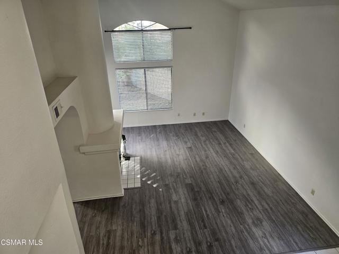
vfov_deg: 58.9
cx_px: 170
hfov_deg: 73.9
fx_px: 225
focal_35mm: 23
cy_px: 127
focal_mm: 6.3
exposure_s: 1/120
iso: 200
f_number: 1.7
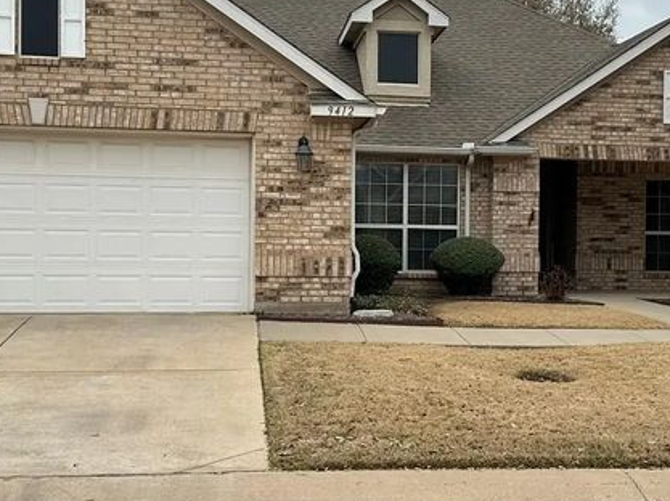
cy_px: 239
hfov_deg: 32.6
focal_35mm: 59
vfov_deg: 24.8
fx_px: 1141
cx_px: 418
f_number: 1.78
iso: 80
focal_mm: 6.86
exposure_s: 1/2155
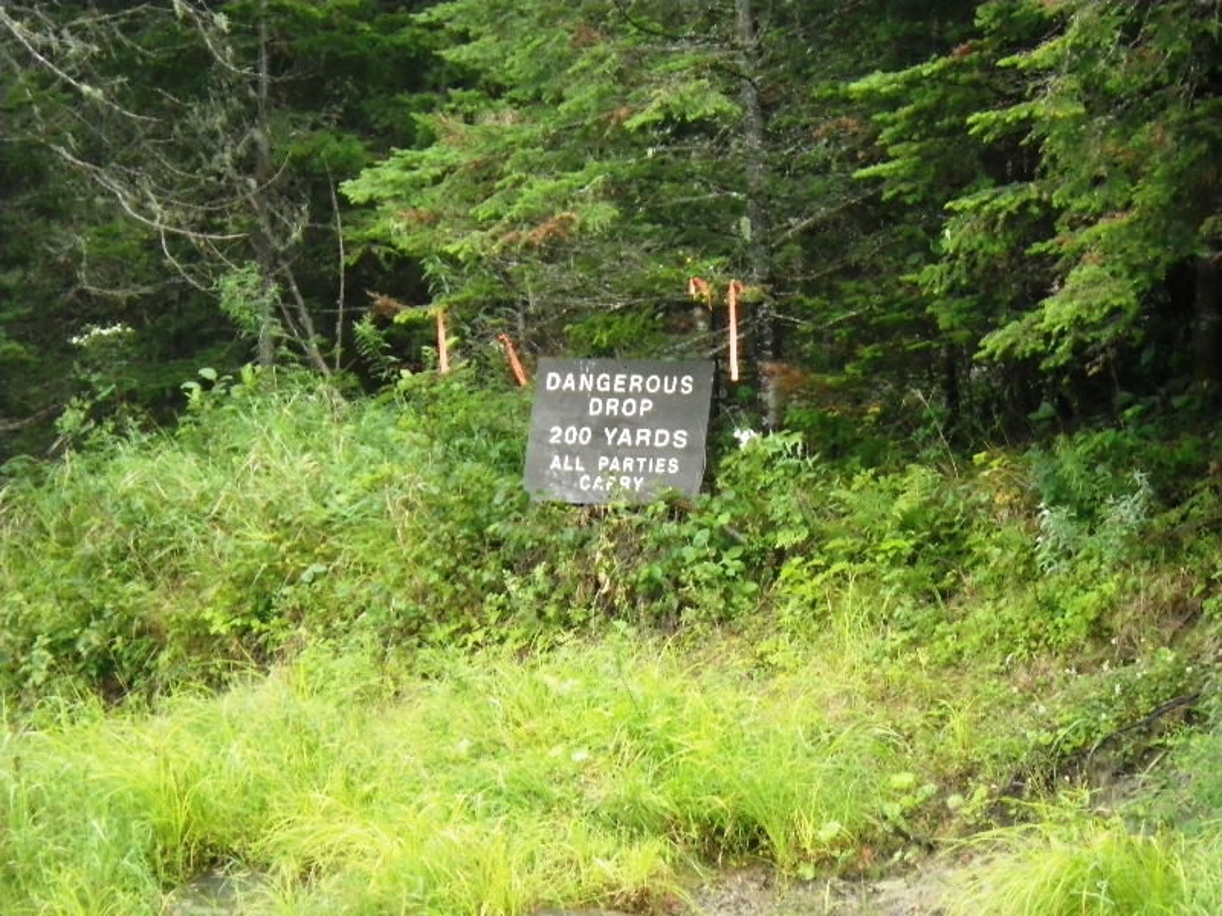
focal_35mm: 140
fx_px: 4942
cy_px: 458
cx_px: 611
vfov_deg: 10.6
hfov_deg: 14.1
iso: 800
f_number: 5.5
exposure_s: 1/250
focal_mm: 25
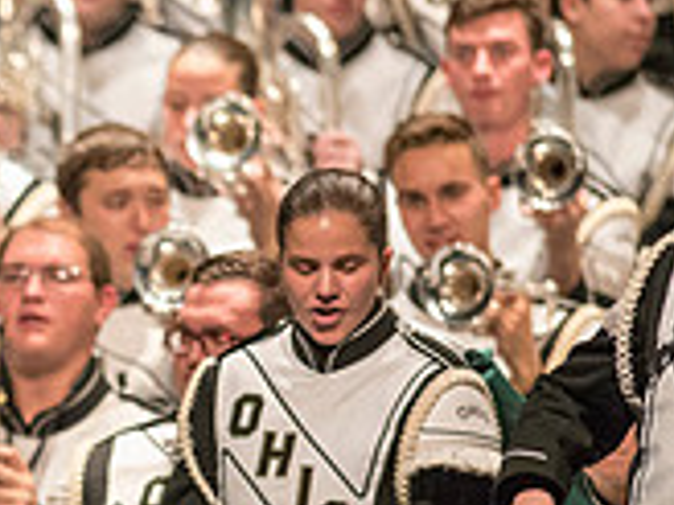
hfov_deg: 1.9
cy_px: 445
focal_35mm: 1019
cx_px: -436
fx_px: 19841
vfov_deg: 1.5
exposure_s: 1/500
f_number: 2.8
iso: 4000
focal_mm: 300
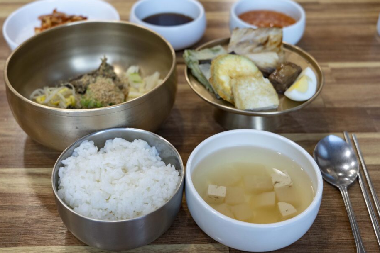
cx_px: 181
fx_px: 496
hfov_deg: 41.9
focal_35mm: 47
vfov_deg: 28.6
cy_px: 112
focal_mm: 42
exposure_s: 1/60
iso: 640
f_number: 5.6
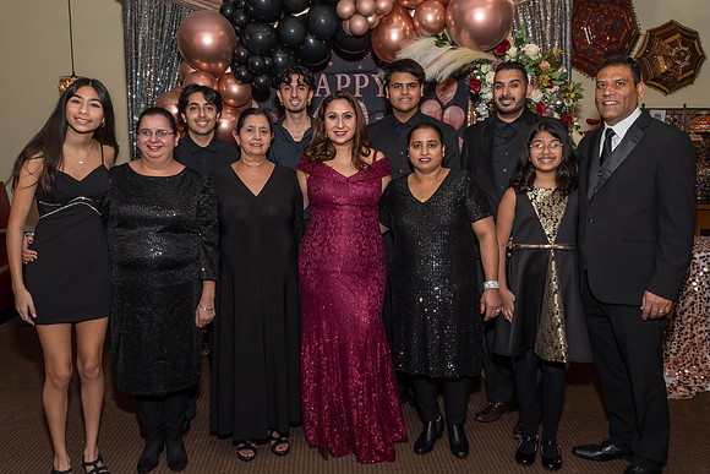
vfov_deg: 44.9
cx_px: 350
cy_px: 213
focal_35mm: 29
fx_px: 573
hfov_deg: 63.6
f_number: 9
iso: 500
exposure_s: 1/250
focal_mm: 17
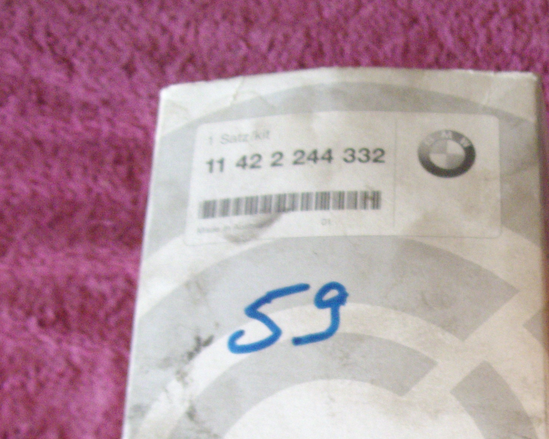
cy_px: 410
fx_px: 1202
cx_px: 544
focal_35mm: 74
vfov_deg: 20.2
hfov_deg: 24.6
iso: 320
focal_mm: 6
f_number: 2.7
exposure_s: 1/60
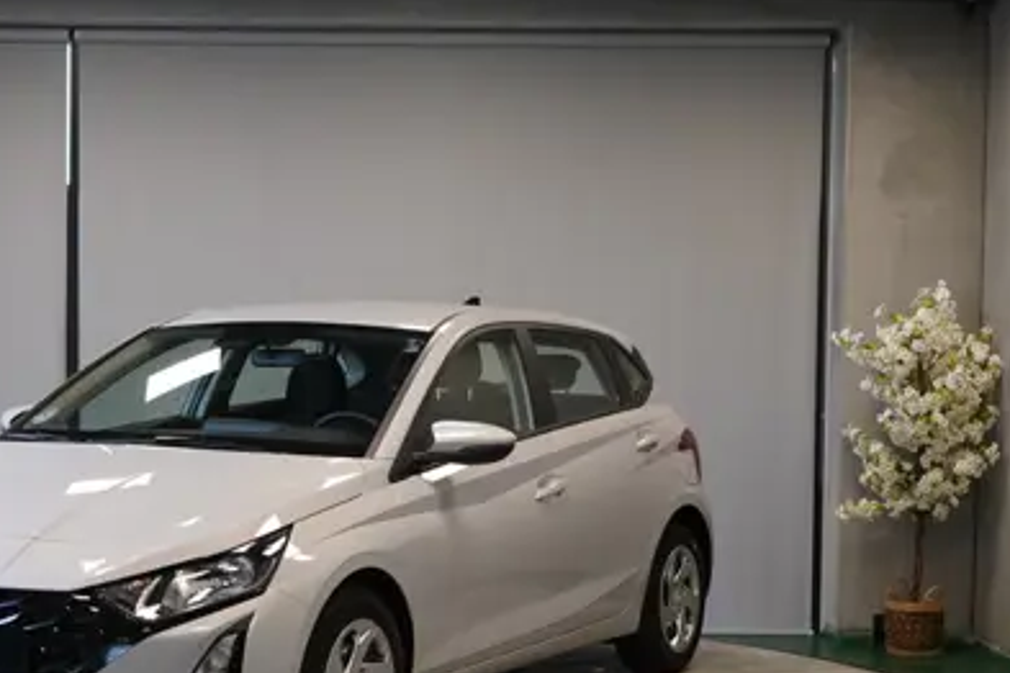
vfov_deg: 17.7
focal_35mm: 77
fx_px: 2160
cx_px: 301
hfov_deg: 26.1
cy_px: 432
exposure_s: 1/160
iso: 1250
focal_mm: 42
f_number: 4.5
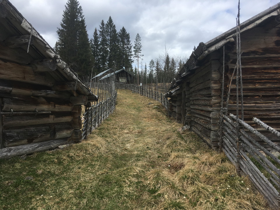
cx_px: 140
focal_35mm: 29
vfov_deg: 48.2
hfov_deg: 61.7
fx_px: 235
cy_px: 105
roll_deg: +1.2
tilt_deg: +0.4
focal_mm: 4.15
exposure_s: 1/962
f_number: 2.2
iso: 25
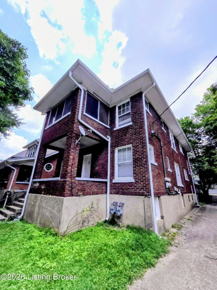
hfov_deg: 89.9
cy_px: 145
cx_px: 108
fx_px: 109
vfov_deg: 106.2
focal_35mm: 13
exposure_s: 1/1167
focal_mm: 2.2
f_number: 2.2
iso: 50
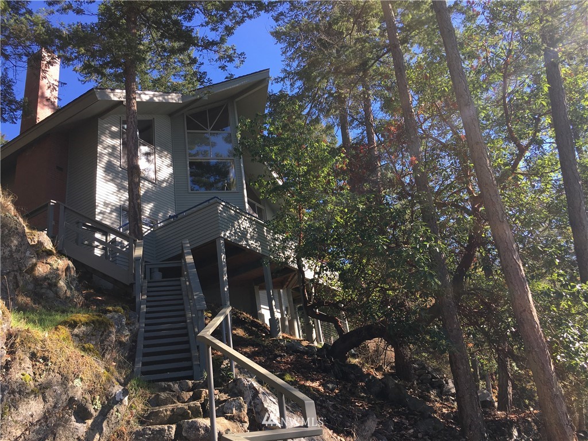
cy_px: 220
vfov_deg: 48.2
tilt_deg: +24.8
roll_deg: +9.2
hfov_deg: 61.7
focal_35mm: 29
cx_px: 294
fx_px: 493
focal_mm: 4.15
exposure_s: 1/400
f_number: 2.2
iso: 25
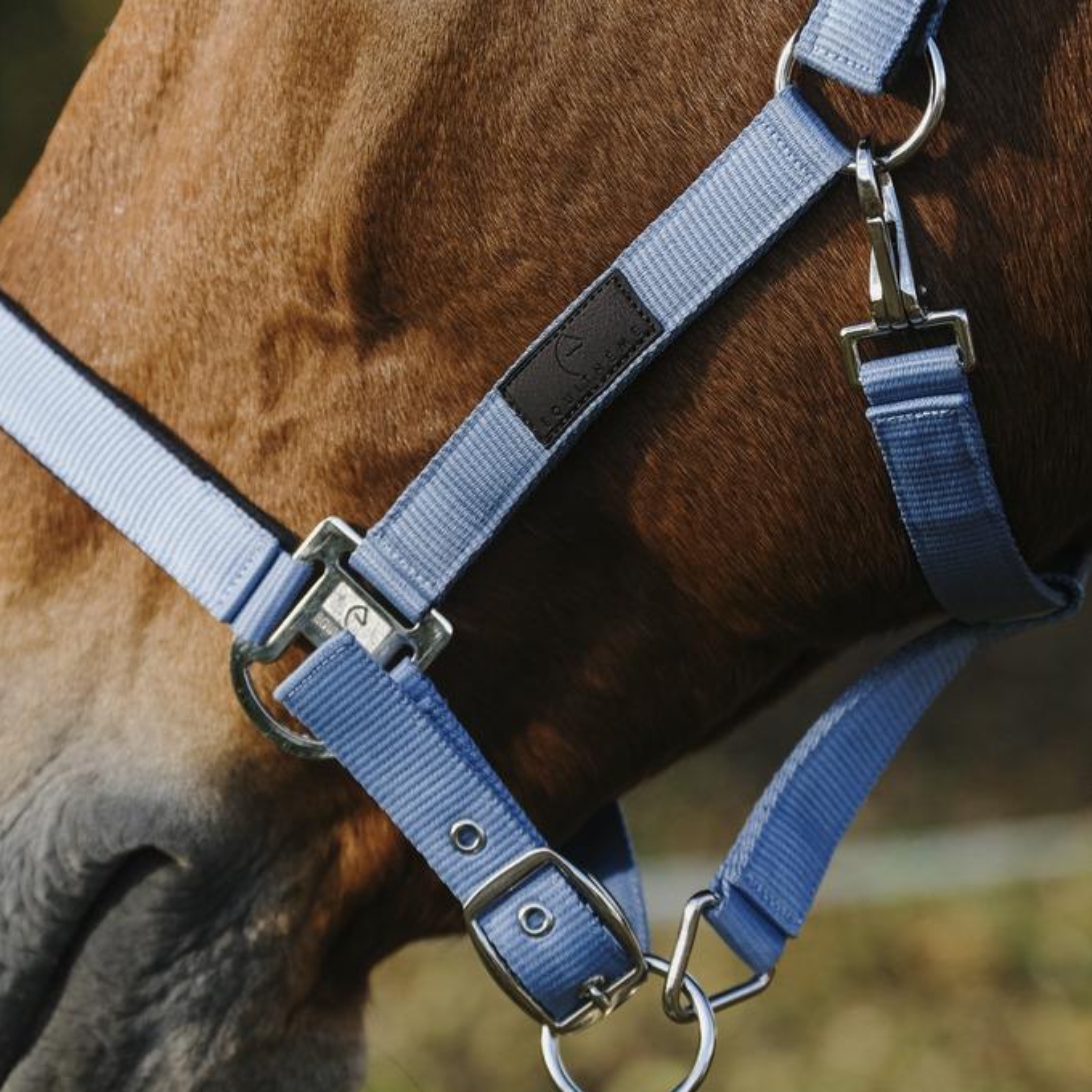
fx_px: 6353
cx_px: 545
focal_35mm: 178
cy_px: 332
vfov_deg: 9.8
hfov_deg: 9.8
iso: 800
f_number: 4.5
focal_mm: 92.4
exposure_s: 1/1600
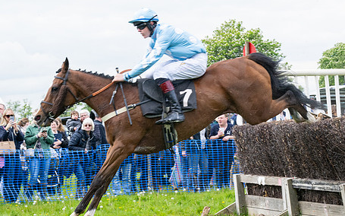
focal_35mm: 131
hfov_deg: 15.8
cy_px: 91
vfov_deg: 10.0
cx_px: 293
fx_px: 1231
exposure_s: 1/400
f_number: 9
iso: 400
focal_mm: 70
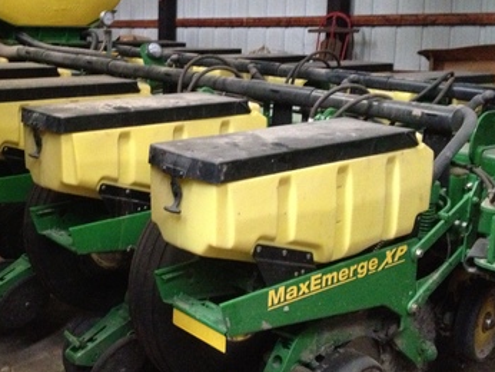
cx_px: 146
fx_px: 787
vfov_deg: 26.5
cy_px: 137
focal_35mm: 55
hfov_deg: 34.4
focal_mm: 4.28
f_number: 2.4
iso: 800
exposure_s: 1/15
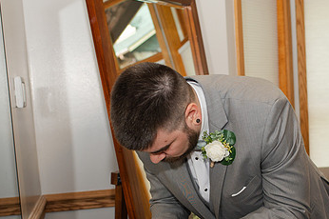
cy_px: 204
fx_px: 621
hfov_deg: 29.6
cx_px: 198
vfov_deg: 19.5
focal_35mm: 68
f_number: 3.2
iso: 800
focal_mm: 35
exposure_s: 1/160
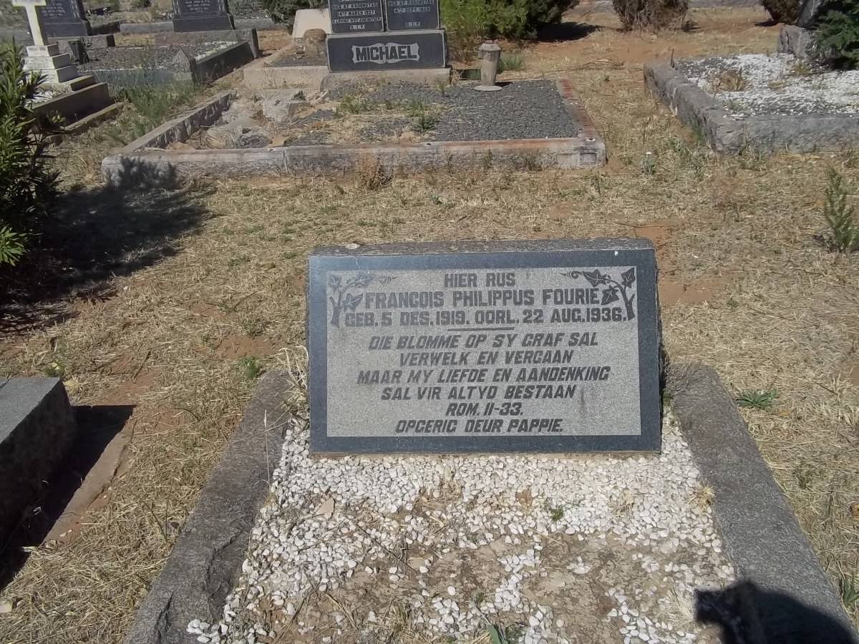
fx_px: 794
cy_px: 322
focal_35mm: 32
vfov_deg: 44.2
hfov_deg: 56.8
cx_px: 430
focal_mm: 5.7
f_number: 5.5
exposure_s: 1/1000
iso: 80
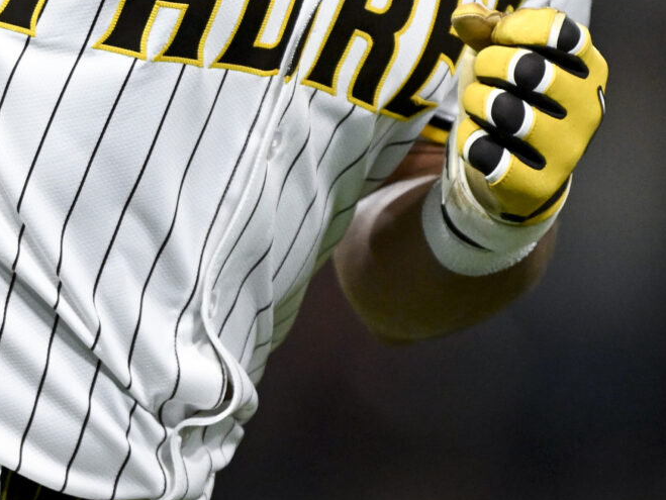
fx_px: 28741
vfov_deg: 1.0
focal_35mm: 1493
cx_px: 248
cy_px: -332
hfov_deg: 1.3
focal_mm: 400
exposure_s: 1/2500
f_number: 2.8
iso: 3200
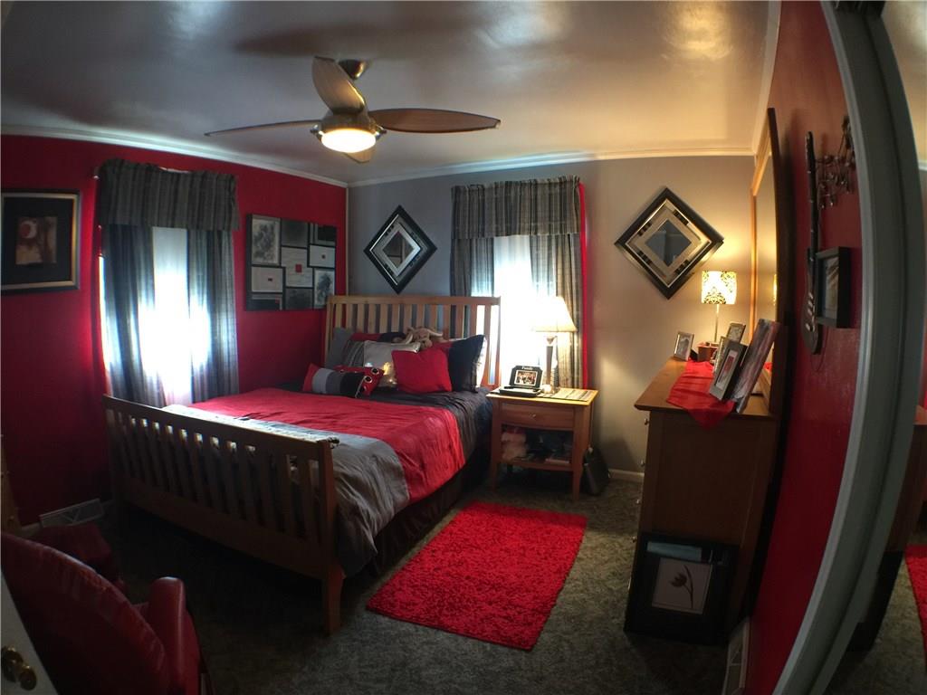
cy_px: 348
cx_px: 464
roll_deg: -1.9
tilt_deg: -5.4
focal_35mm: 29
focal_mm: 4.15
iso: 100
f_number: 2.2
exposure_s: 1/15
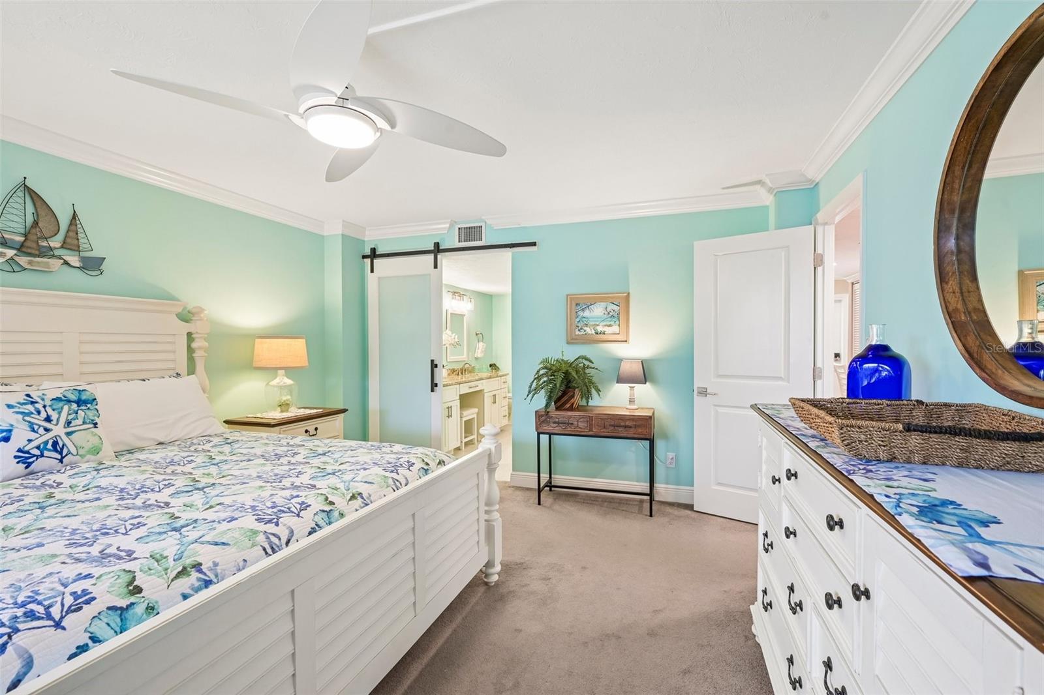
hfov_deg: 96.7
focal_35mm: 16
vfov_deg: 73.7
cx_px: 522
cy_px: 348
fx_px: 464
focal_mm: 16
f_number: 8
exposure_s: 1/13
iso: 400
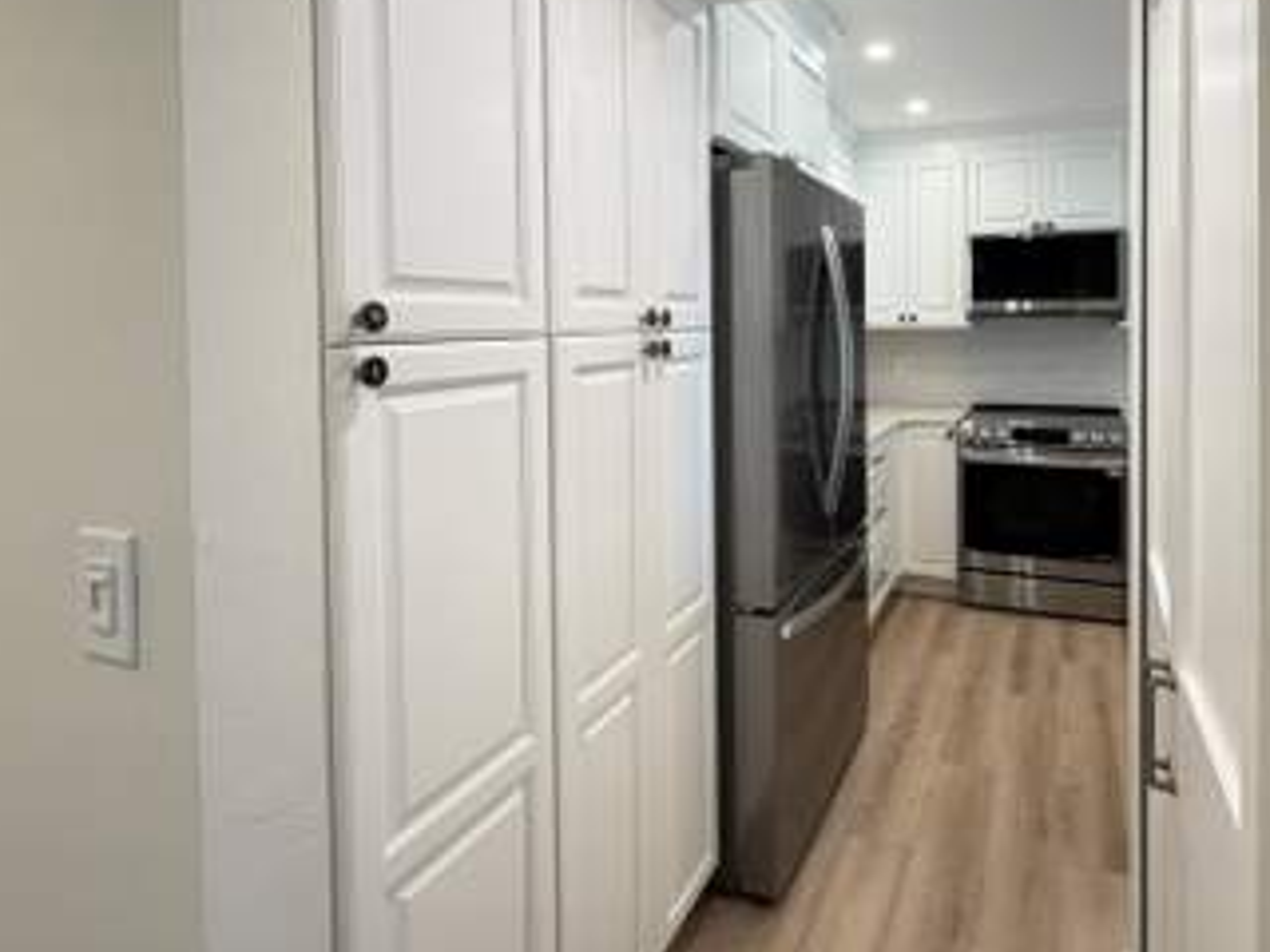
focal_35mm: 21
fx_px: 770
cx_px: 794
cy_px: 337
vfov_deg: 62.3
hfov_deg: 77.6
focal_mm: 2.22
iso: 250
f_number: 2.2
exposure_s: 1/120
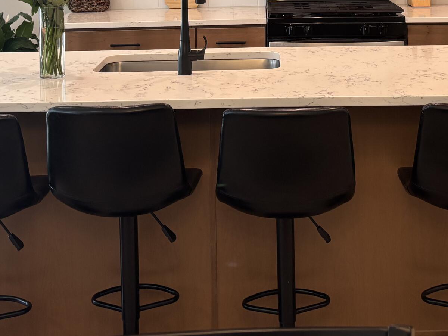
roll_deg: +0.9
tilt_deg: -0.6
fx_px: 841
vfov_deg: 20.9
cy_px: -81
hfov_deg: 29.7
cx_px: 279
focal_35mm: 65
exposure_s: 1/120
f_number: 1.6
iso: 125
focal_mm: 5.96
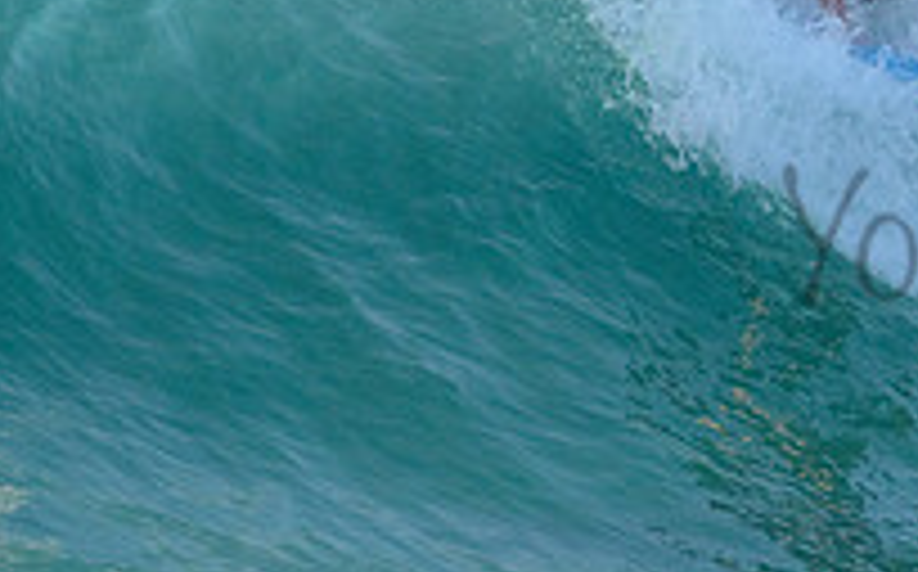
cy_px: 1
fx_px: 44359
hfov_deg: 1.2
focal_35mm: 1775
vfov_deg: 0.7
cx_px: 1276
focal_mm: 500
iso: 900
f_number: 5.6
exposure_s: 1/2000
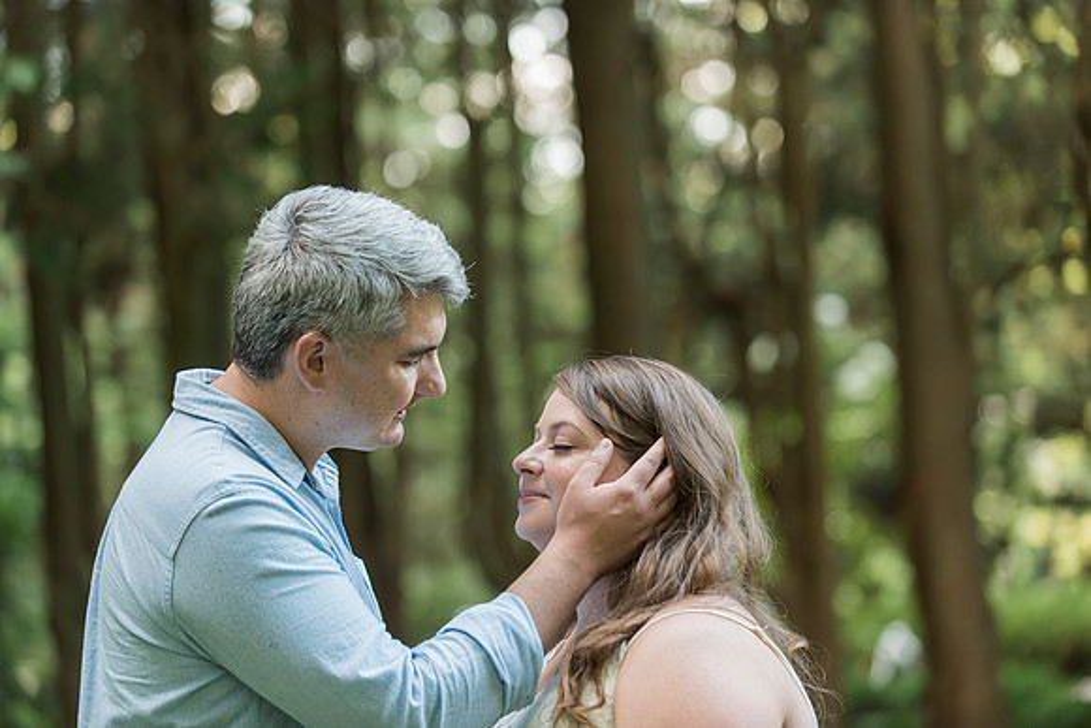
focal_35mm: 110
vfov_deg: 12.5
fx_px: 3334
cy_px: 364
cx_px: 546
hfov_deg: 18.6
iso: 800
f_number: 2.8
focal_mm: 110
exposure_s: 1/200
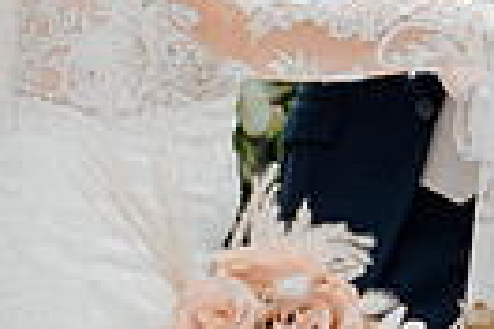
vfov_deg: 5.3
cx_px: 838
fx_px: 3567
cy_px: -13
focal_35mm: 260
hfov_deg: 7.7
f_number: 3.5
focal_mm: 59
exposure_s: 1/200
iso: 125
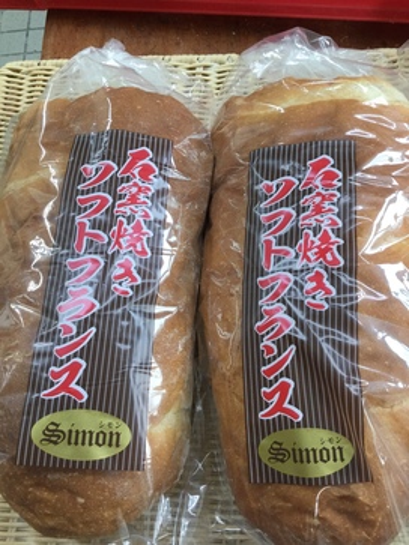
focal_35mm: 31
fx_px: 489
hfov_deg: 45.4
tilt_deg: -69.6
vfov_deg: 58.4
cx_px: 204
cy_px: 272
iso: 50
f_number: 2.4
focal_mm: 3.3
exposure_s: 1/30
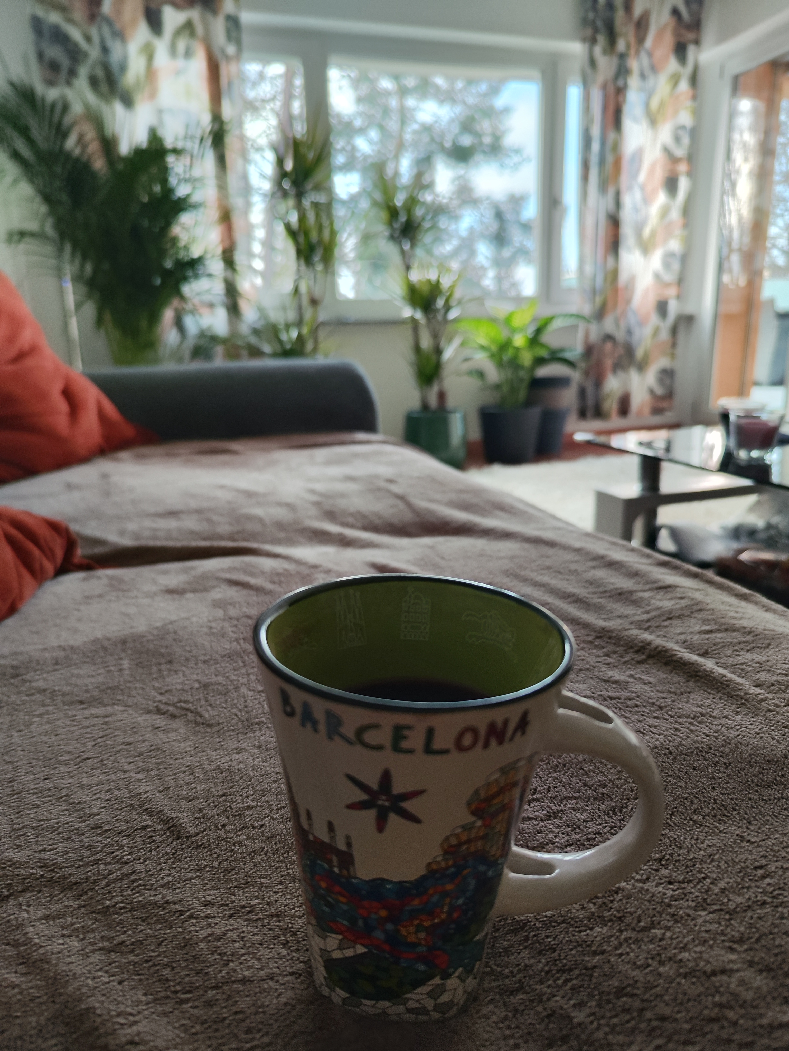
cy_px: 526
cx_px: 394
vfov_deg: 73.9
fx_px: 699
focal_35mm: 23
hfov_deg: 58.9
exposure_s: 1/100
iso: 179
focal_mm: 7.01
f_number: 1.69
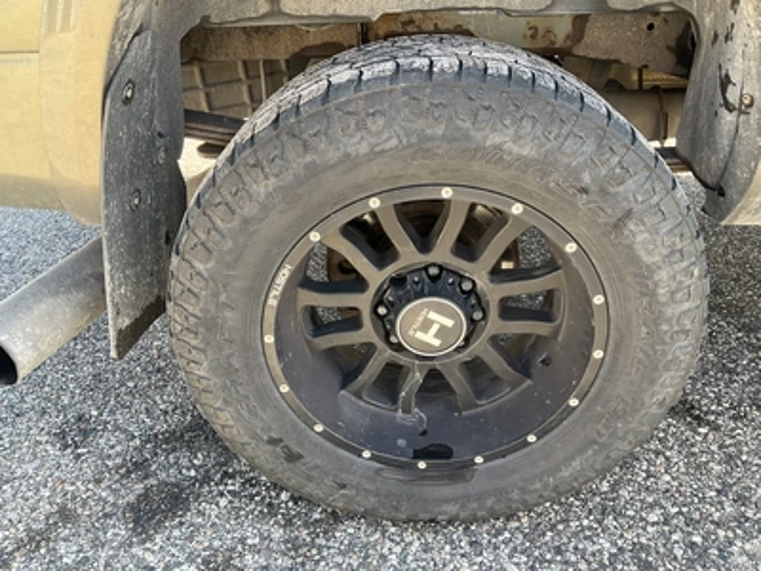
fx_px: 638
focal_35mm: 29
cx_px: 380
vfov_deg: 48.2
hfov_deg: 61.7
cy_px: 286
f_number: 1.8
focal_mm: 3
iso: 32
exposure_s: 1/132
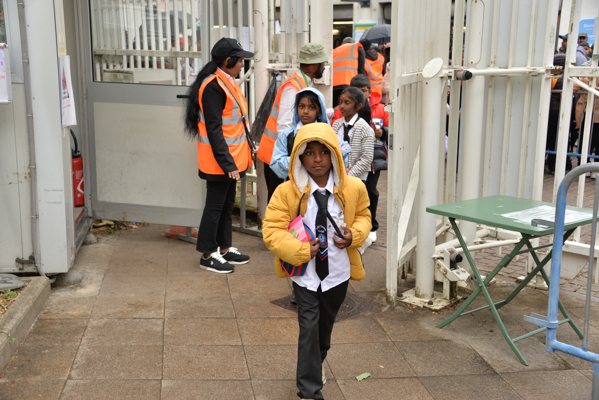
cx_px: 300
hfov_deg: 44.5
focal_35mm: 44
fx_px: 732
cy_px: 200
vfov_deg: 30.5
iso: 125
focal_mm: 44
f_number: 4.2
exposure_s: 1/160
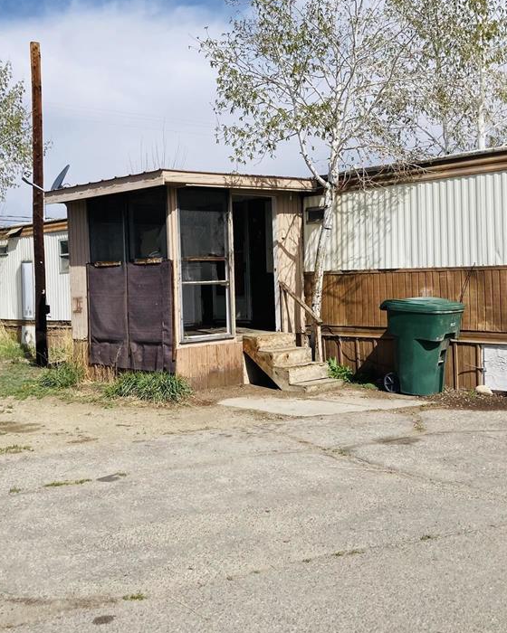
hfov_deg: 37.3
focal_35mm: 40
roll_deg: +0.4
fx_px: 750
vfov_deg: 45.8
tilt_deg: +1.5
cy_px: 290
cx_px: 239
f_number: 1.8
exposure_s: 1/3436
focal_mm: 3.99
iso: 25
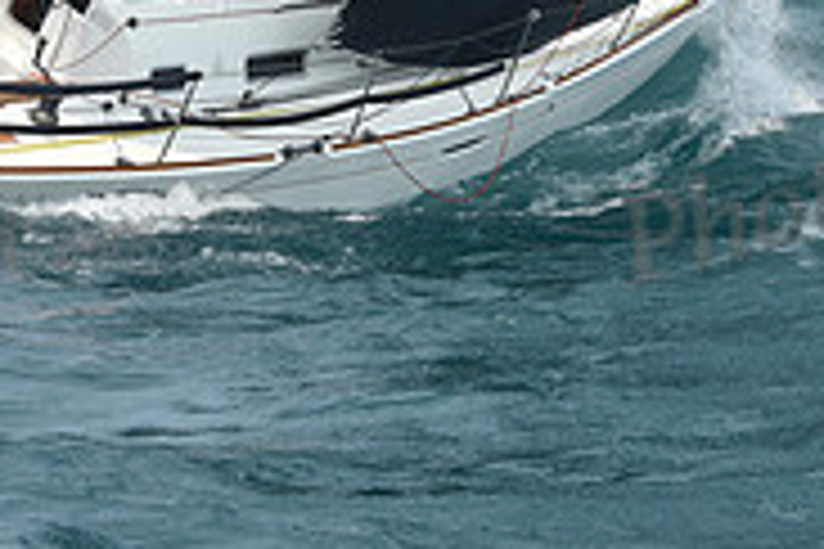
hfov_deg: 7.9
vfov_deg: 5.3
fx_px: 5951
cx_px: 392
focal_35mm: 260
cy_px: -2
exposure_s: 1/800
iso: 250
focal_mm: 82
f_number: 10
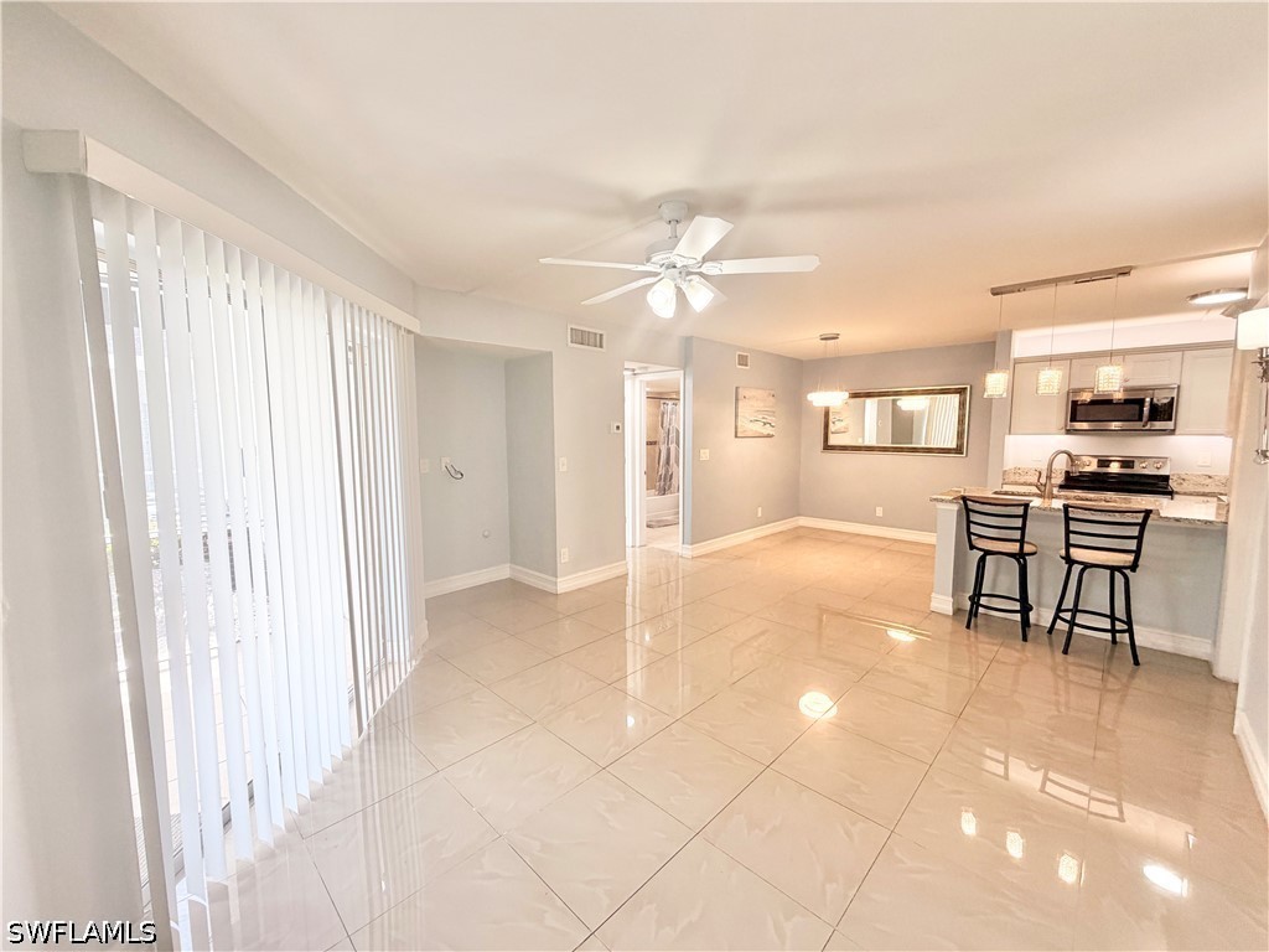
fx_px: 513
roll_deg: +0.0
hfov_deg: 102.1
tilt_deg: -5.9
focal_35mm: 14
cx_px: 634
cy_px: 476
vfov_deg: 85.7
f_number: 2.2
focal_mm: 2.22
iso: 80
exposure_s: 1/120
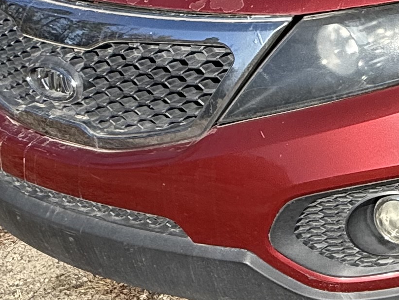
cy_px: -17
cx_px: 709
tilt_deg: -13.1
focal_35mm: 69
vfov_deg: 20.5
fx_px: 796
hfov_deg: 20.4
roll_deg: -1.8
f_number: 2.2
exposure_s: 1/1368
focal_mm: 2.22
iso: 64
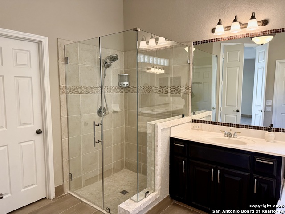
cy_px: 107
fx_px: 198
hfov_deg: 71.6
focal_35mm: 24
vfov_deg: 56.8
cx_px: 142
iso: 160
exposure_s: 1/120
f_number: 1.78
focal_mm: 6.76
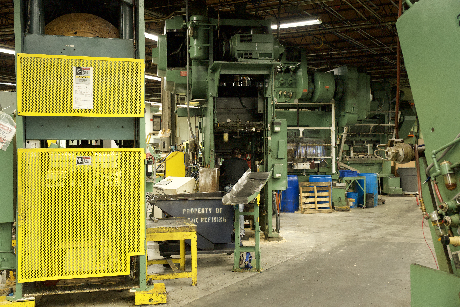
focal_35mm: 44
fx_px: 562
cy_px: 154
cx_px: 230
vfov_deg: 30.5
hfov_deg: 44.5
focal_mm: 44
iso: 6400
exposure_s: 1/160
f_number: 4.5
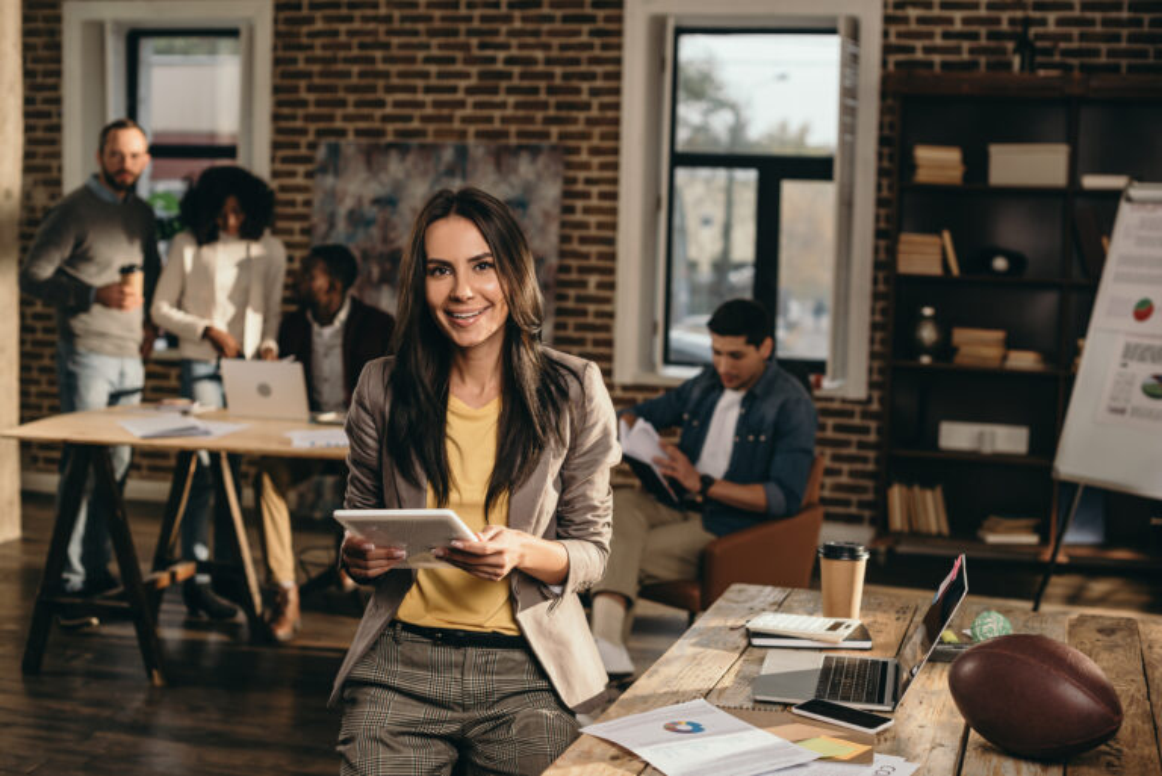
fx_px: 1615
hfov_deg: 39.6
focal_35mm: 50
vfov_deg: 27.0
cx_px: 581
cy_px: 388
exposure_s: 1/200
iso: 200
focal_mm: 50
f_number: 3.5
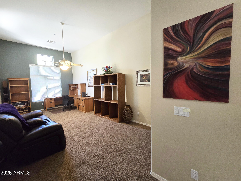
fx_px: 91
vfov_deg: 89.9
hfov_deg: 106.2
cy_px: 90
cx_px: 120
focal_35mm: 13
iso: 500
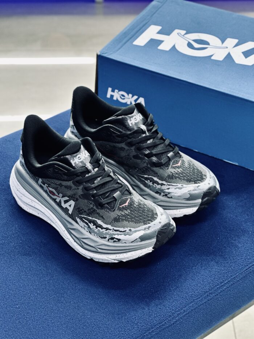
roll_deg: -1.1
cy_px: 170
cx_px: 127
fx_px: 753
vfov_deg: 25.3
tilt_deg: -39.6
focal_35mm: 77
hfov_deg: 19.1
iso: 160
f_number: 2.8
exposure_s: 1/33
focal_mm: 9
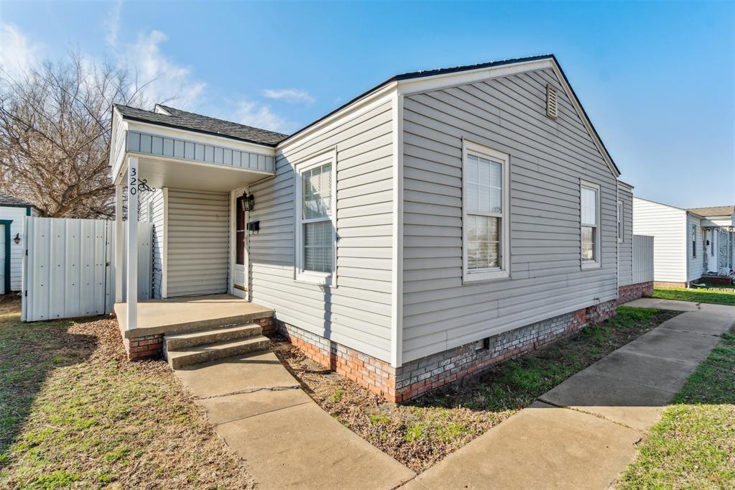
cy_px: 245
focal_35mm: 16
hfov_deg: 95.0
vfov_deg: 72.1
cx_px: 368
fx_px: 337
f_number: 9
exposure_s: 1/400
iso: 100
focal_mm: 11
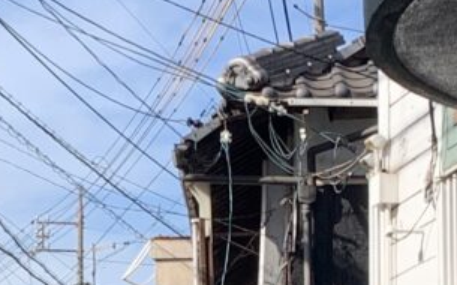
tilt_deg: +5.0
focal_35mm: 181
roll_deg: +1.0
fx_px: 2252
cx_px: 186
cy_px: 327
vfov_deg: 7.2
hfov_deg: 11.6
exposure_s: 1/1176
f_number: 1.8
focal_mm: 4.25
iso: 25
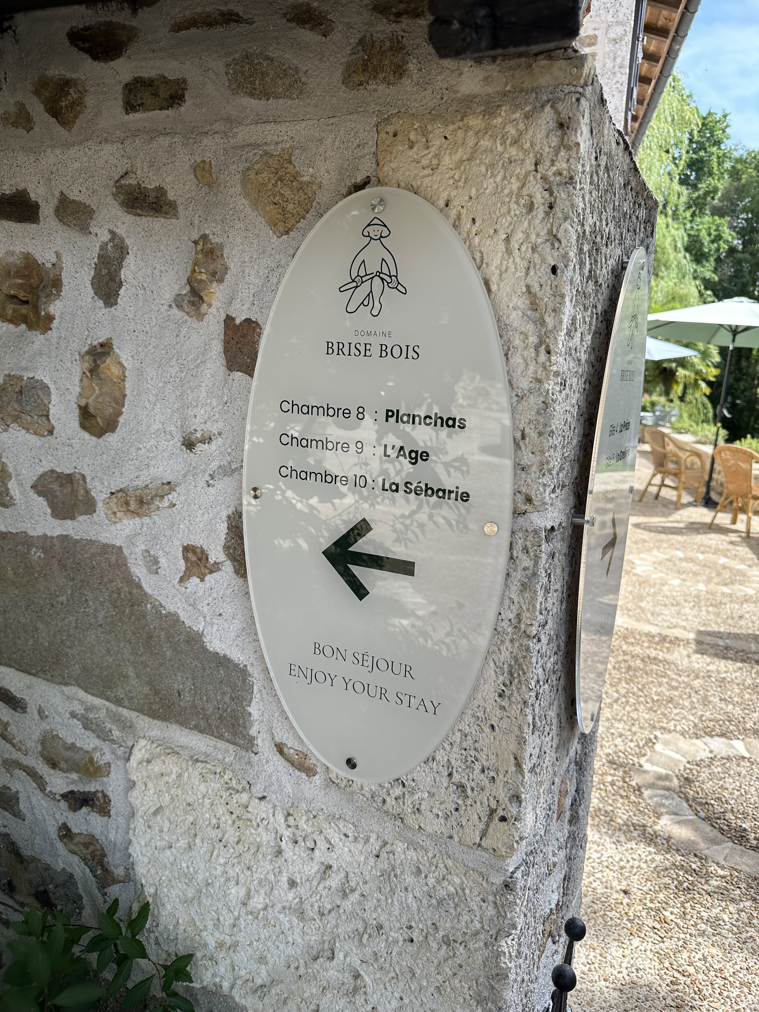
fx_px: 702
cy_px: 506
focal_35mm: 24
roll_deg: -4.3
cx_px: 380
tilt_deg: -13.8
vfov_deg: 71.6
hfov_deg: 56.8
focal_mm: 6.86
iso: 80
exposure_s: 1/952
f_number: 1.78
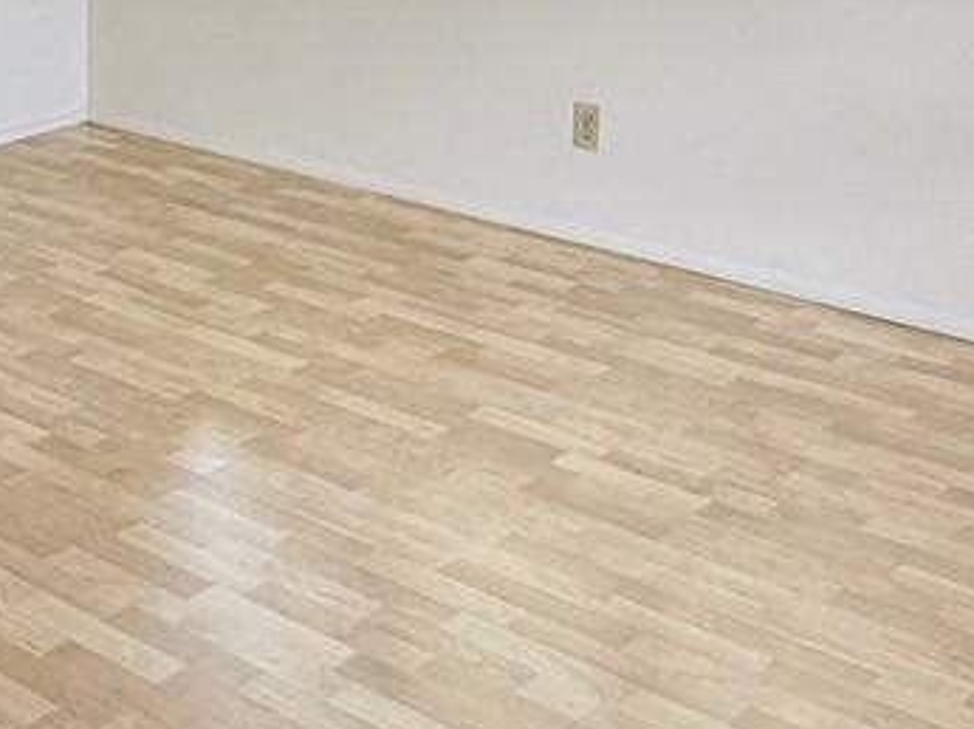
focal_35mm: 65
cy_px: -48
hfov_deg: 28.8
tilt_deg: -8.5
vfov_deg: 21.5
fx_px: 1827
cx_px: 121
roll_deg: +0.3
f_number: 2.2
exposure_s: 1/127
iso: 64
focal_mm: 2.22
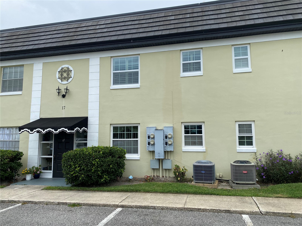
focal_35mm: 26
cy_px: 113
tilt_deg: +6.0
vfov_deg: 53.1
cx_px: 151
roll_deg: +0.1
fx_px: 227
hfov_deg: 67.3
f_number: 1.8
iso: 32
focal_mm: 4.25
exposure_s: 1/1170
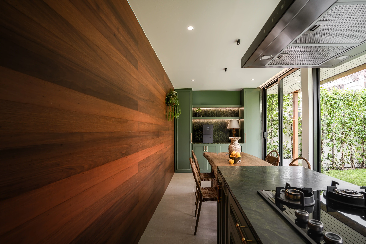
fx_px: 163
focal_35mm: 16
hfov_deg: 96.7
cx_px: 183
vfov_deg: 73.8
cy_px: 122
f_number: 8
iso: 100
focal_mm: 16
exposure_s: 1/50
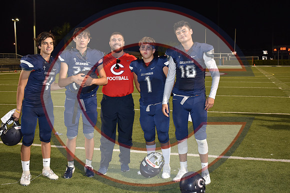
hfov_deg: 43.6
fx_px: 363
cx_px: 145
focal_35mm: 45
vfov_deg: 29.9
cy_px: 96
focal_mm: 30
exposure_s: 1/60
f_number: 4.2
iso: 1000
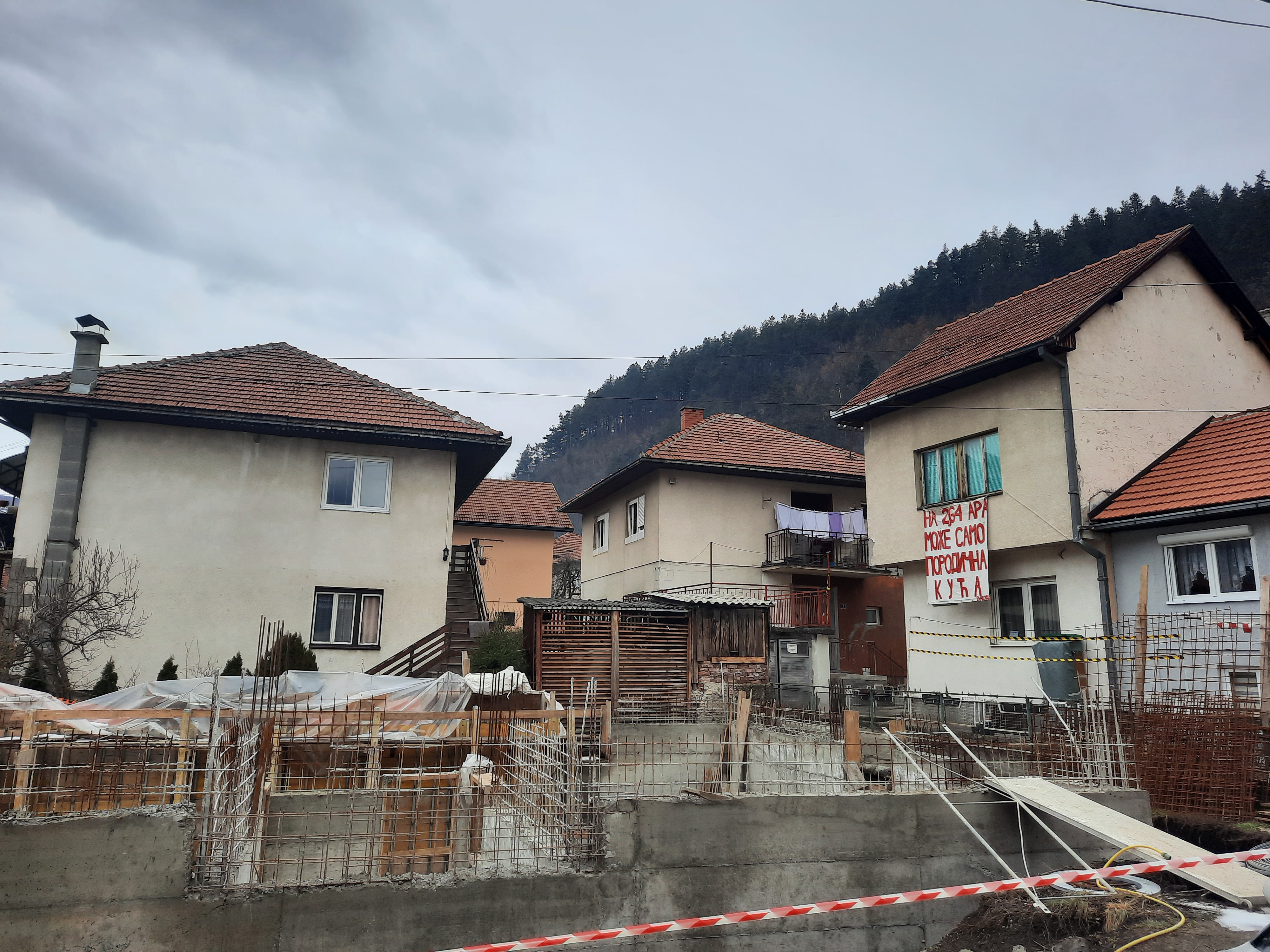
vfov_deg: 54.9
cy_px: 476
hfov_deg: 69.4
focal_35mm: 25
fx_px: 917
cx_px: 635
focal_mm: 4.6
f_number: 2
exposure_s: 1/491
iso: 32
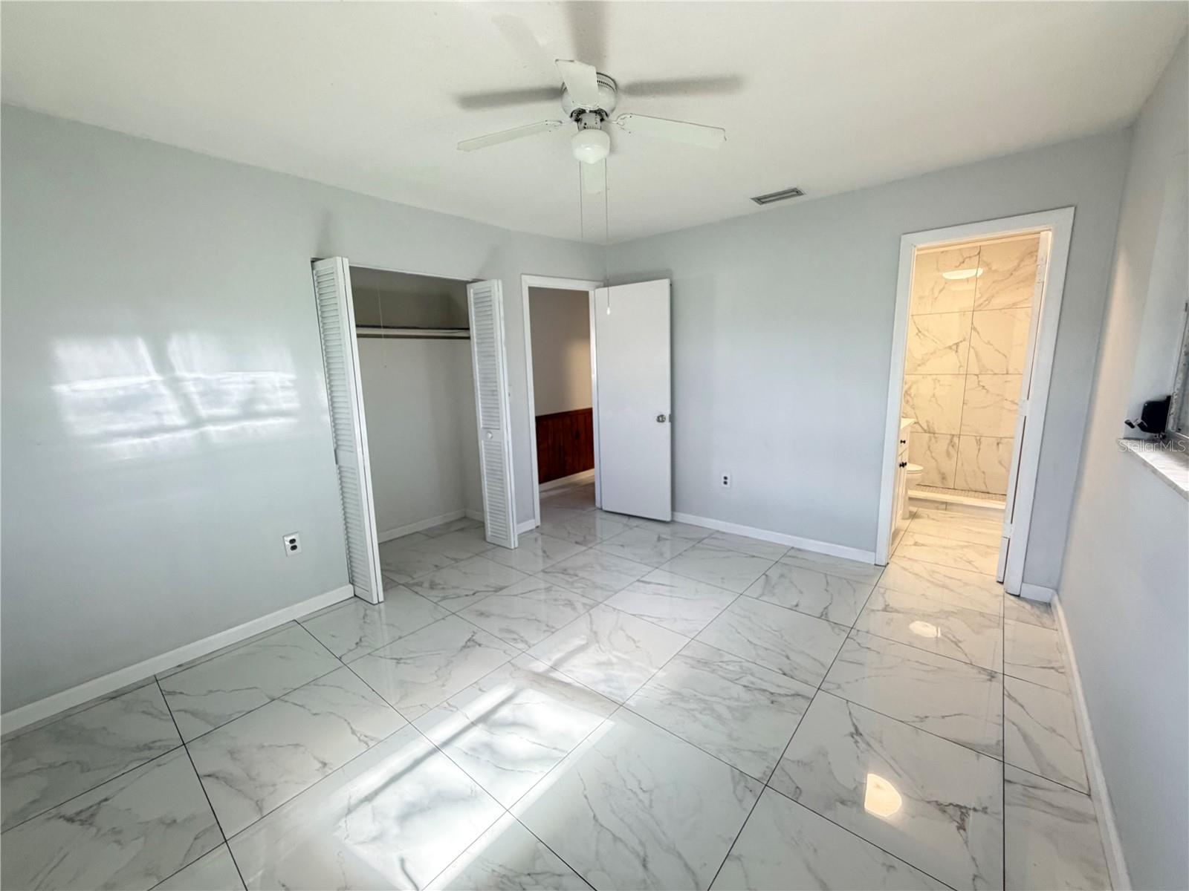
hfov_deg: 102.1
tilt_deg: -9.9
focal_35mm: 14
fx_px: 481
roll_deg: +2.3
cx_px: 594
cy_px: 446
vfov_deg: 85.7
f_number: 2.2
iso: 200
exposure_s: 1/60
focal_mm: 2.22
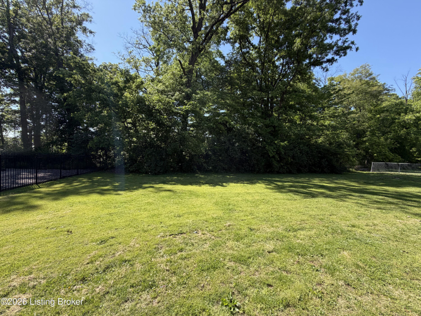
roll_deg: -1.2
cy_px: 158
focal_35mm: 14
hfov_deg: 102.1
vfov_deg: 85.7
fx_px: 170
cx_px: 210
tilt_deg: -2.3
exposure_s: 1/602
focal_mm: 2.22
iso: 40
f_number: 2.2
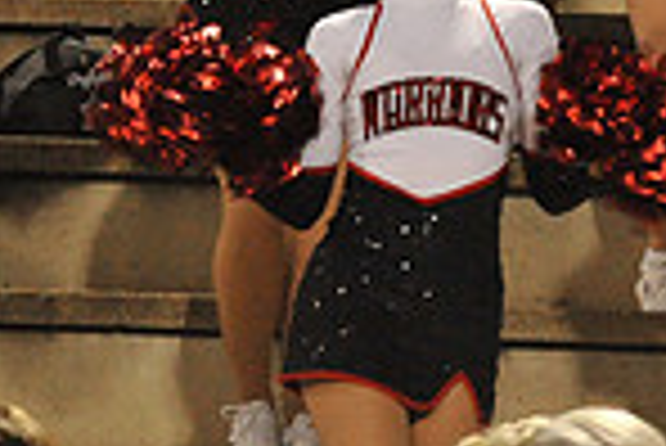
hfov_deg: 4.3
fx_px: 8703
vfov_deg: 2.9
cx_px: -572
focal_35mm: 470
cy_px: 72
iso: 6400
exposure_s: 1/80
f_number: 7.1
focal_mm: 120
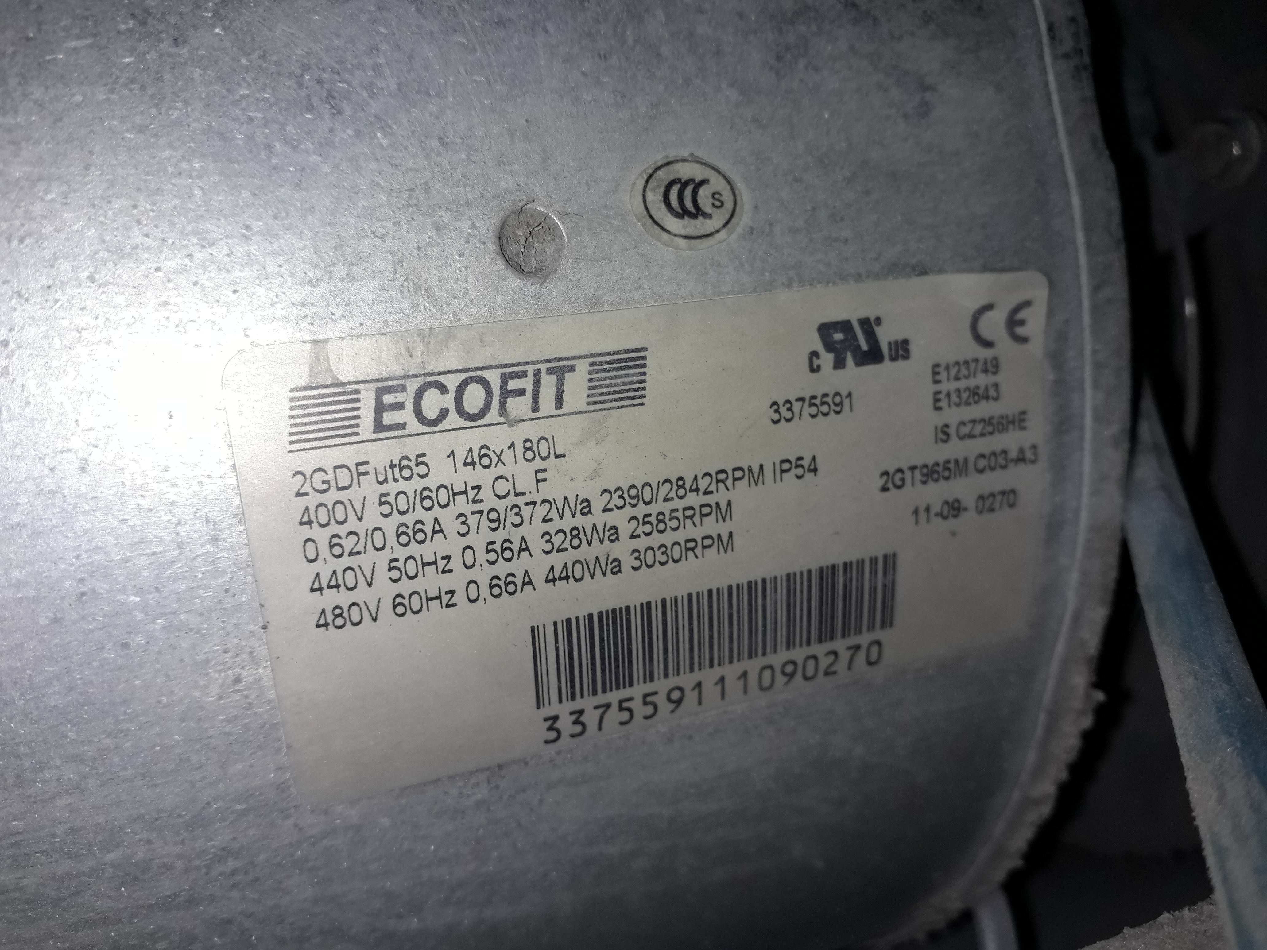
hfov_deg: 65.3
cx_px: 634
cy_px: 475
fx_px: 988
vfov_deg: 51.4
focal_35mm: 27
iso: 40
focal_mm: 3.6
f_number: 1.9
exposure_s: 1/1129
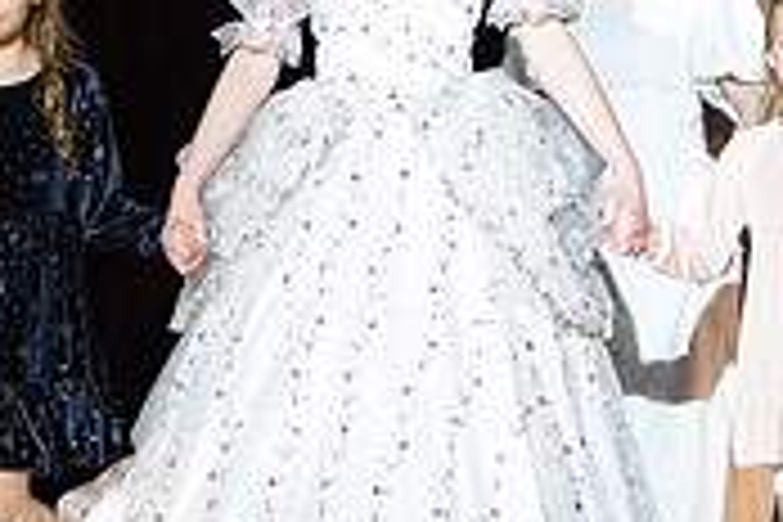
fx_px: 5850
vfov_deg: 5.1
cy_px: 105
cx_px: 447
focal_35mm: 269
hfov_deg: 7.7
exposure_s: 1/640
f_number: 3.5
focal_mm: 70
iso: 800
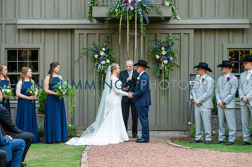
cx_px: 126
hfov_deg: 24.8
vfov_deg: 16.6
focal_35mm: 82
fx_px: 574
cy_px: 84
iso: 400
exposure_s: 1/200
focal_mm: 78
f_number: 3.5
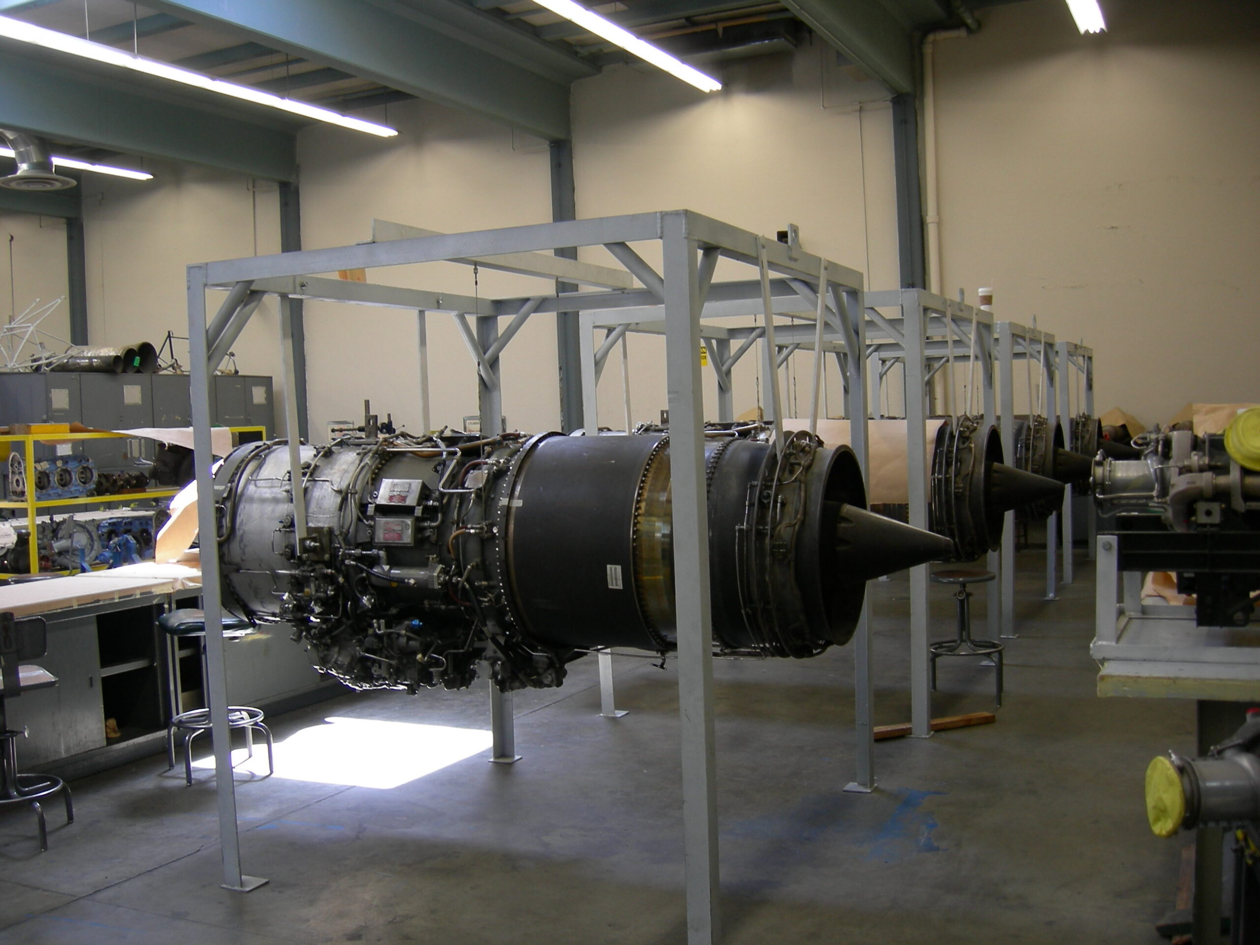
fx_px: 1310
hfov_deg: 51.4
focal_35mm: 36
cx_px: 630
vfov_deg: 39.7
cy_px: 472
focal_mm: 7.5
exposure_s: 1/37.6
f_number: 2.7
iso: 64
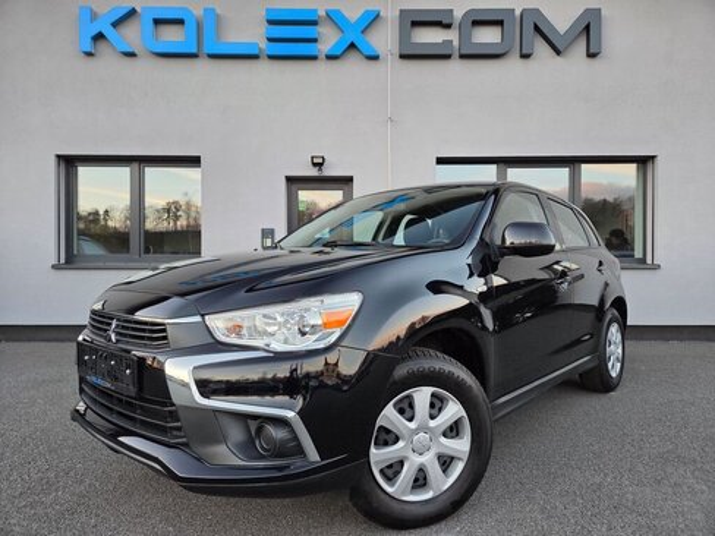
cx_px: 358
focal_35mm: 23
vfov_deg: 58.9
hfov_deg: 73.9
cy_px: 268
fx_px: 475
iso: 200
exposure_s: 1/180
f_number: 1.8
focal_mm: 5.4
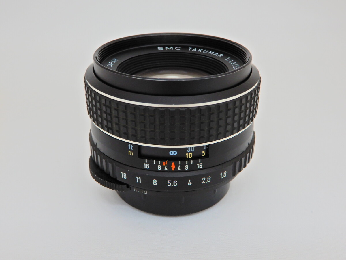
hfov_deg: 49.0
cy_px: 130
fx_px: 380
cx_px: 173
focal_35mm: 38
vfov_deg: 37.7
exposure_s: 1/30
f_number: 4
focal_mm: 6.8
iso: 180
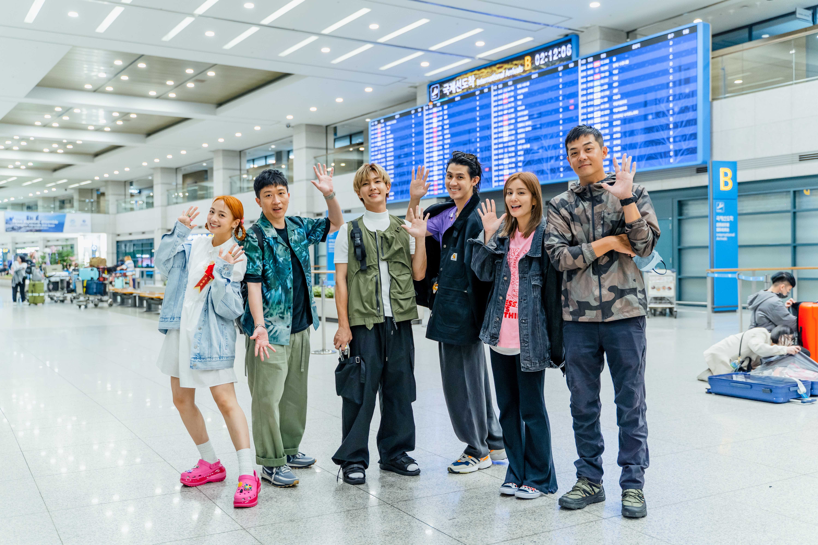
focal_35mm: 36
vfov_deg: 36.9
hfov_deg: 53.1
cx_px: 409
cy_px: 272
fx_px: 818
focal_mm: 36
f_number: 2.8
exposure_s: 1/100
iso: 1250
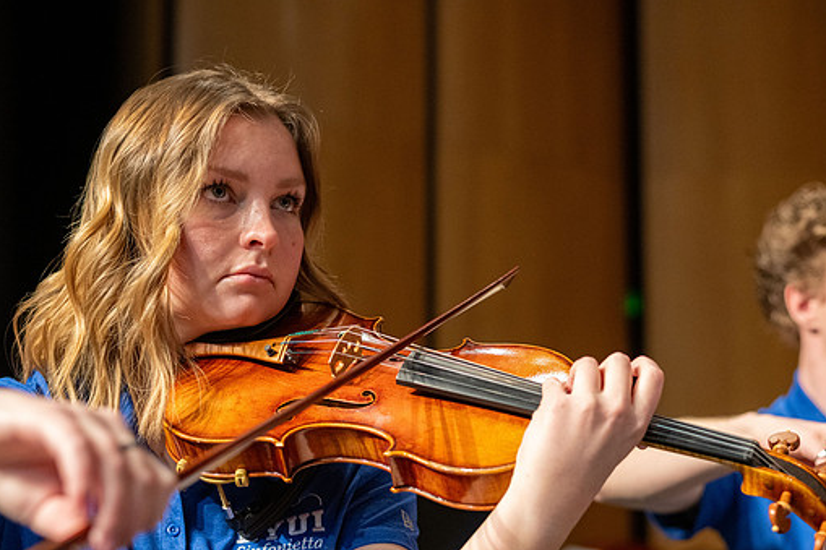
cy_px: 311
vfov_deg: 23.7
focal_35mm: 57
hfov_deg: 35.1
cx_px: 437
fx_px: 1307
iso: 3200
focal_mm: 50
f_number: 2.8
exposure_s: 1/400
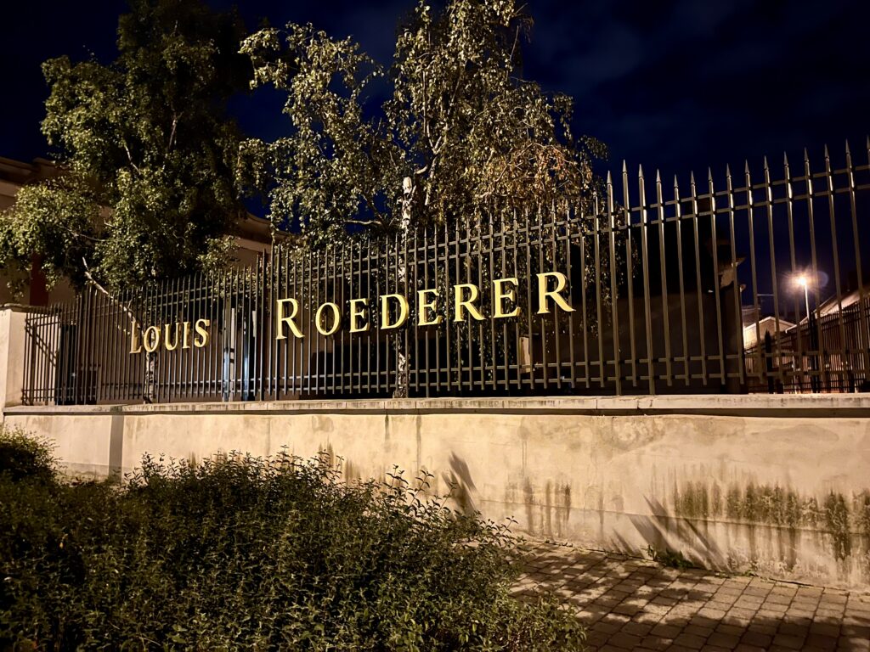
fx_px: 653
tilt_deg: +7.0
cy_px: 326
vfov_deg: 53.1
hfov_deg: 67.3
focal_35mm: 26
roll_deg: +0.4
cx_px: 435
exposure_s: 1/9
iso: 800
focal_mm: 5.1
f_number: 1.6
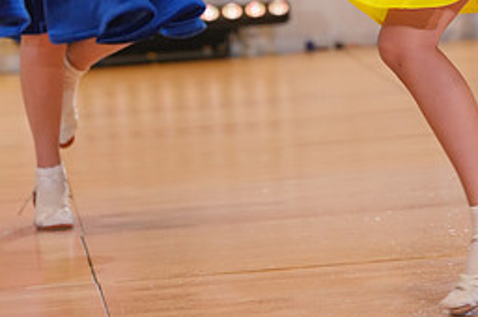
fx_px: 4814
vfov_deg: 3.8
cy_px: -190
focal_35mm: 363
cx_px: 346
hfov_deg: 5.7
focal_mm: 160
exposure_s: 1/400
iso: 3200
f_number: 5.6
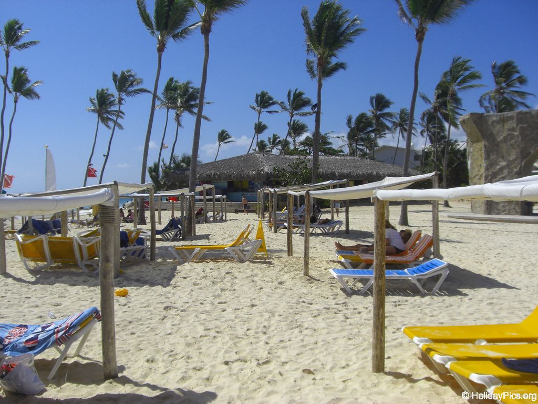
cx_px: 269
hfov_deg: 49.0
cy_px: 202
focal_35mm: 38
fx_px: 591
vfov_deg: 37.7
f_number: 8
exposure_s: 1/320
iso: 64
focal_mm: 6.2
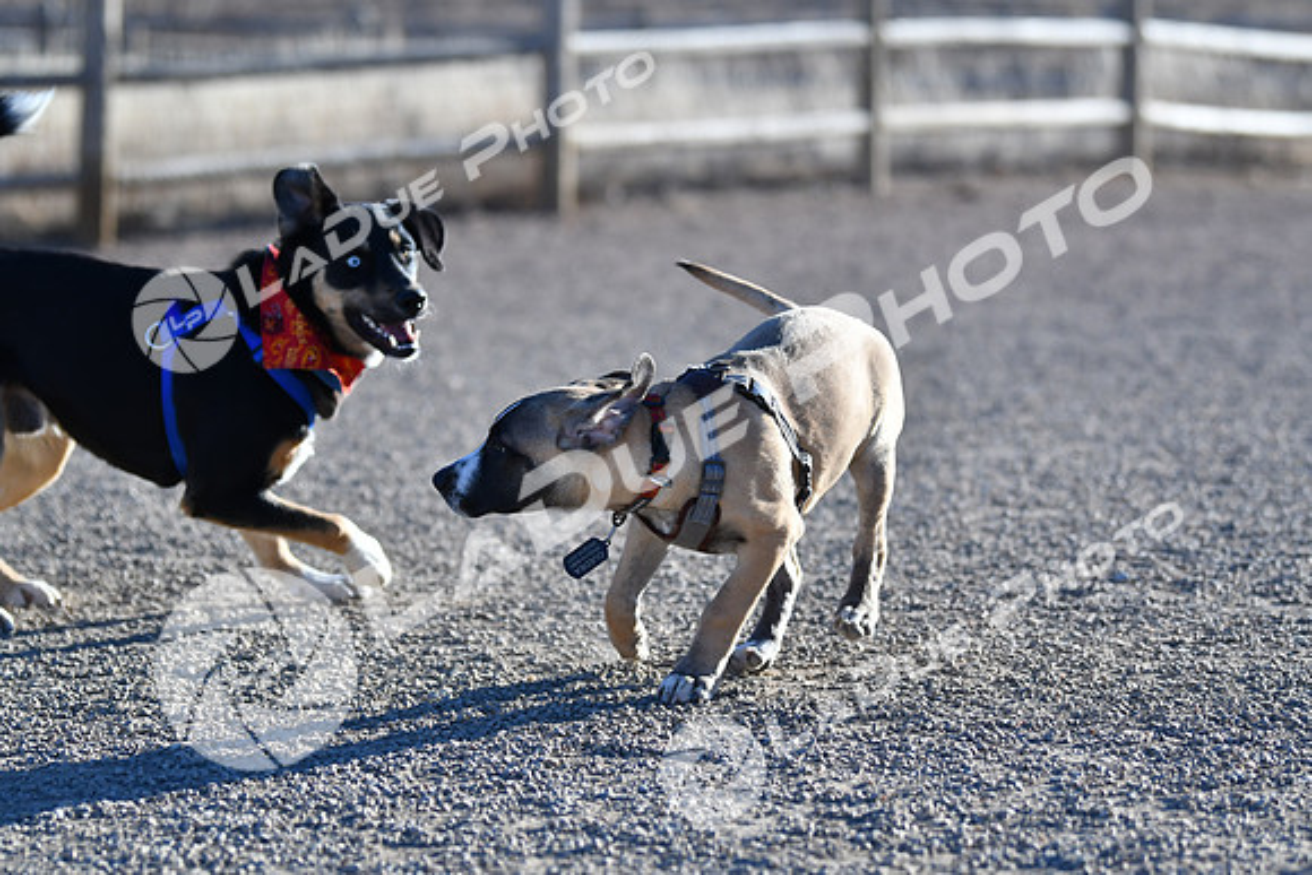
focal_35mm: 129
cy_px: 438
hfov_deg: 15.9
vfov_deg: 10.6
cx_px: 656
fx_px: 4702
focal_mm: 86
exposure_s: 1/4000
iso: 320
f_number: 2.8
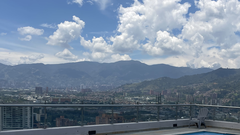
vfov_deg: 25.3
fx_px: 293
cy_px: 119
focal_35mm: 46
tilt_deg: -5.2
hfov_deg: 43.0
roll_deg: -2.7
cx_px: 184
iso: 32
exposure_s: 1/6250
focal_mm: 5.1
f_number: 1.6
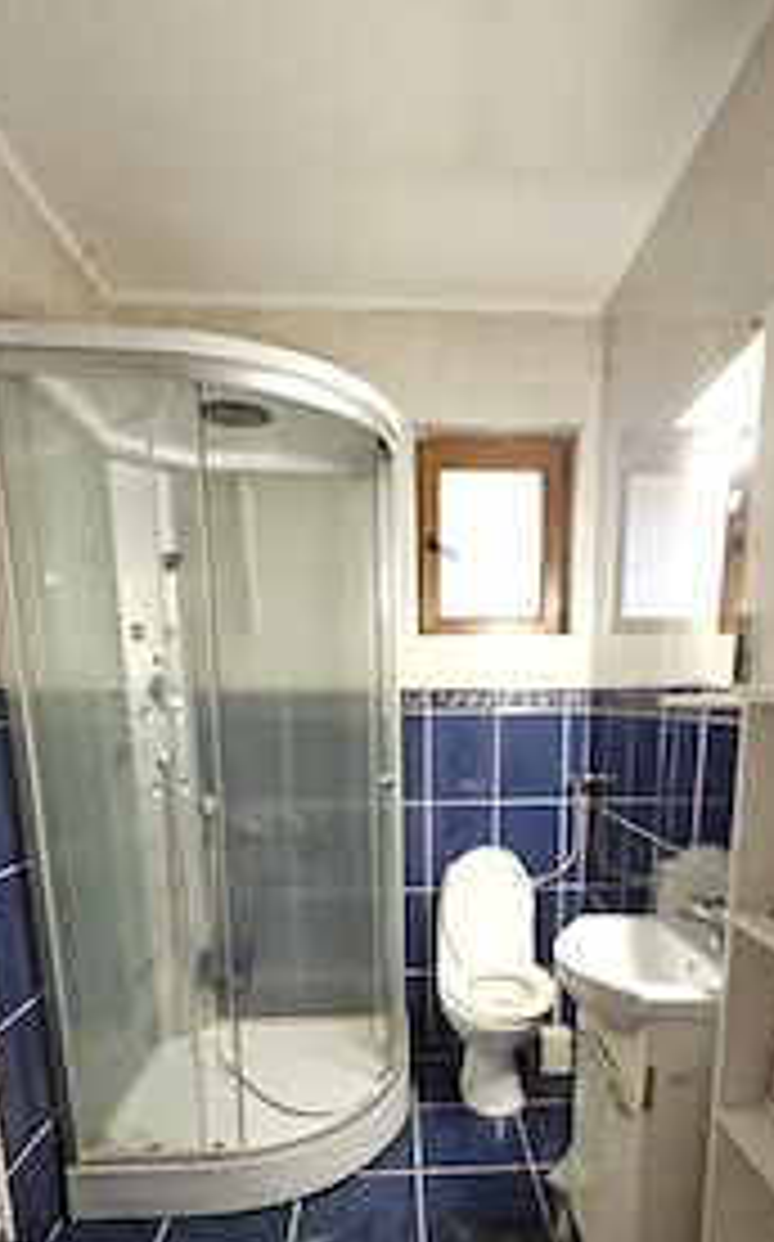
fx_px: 676
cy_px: 850
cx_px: 432
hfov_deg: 59.4
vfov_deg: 81.6
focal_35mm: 20
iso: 800
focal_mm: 2.2
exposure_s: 1/25
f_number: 2.2
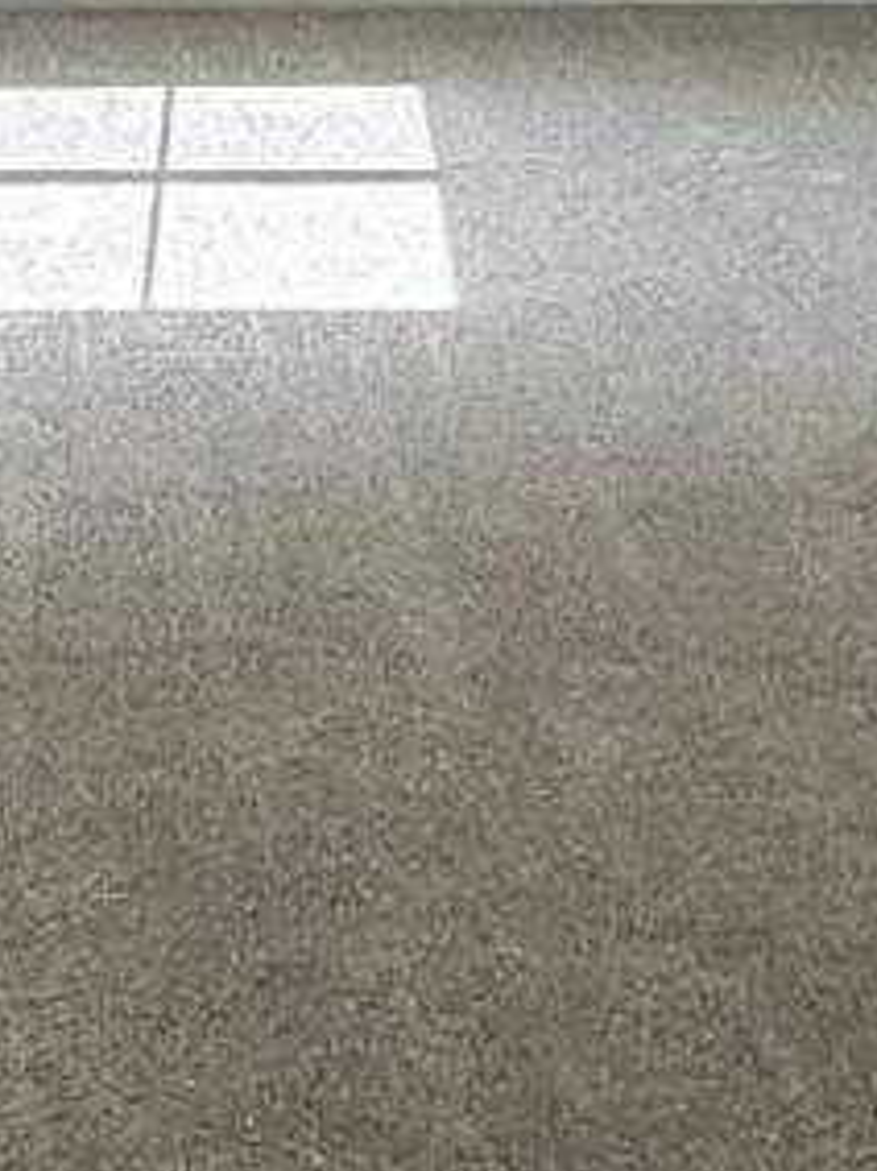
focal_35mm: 99
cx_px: -145
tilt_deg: -14.0
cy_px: 112
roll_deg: +0.0
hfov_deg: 14.5
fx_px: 3347
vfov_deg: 19.5
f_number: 2.2
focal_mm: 2.22
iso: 64
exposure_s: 1/173
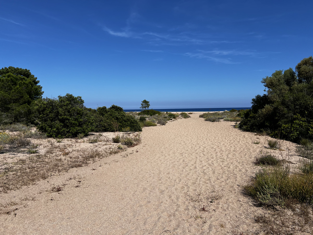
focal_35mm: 26
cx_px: 156
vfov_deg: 53.1
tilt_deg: -2.3
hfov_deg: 67.3
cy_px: 118
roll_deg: +1.0
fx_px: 235
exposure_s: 1/6993
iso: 50
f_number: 1.5
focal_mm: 5.7
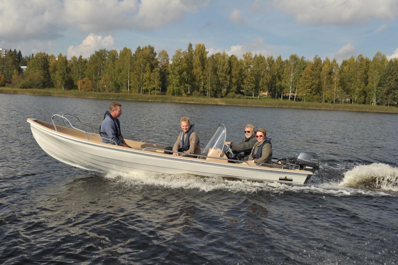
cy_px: 132
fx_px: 376
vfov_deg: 38.8
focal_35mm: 34
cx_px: 199
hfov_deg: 55.8
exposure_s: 1/2500
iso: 400
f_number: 5.6
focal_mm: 34
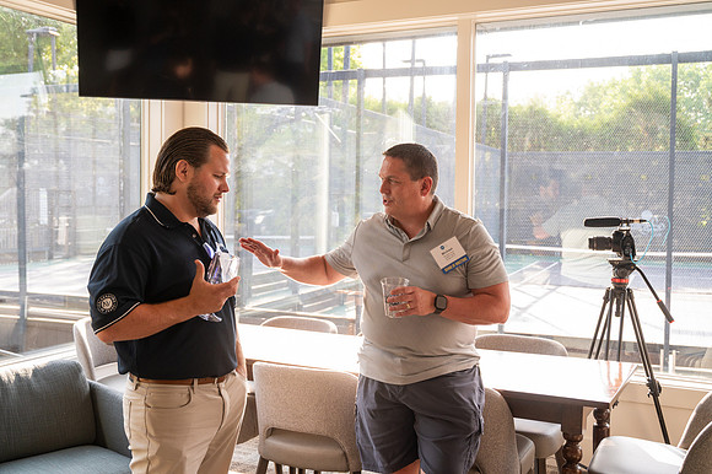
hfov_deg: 50.7
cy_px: 237
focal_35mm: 38
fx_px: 751
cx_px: 356
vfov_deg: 35.0
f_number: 4.5
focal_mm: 38
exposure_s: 1/200
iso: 640
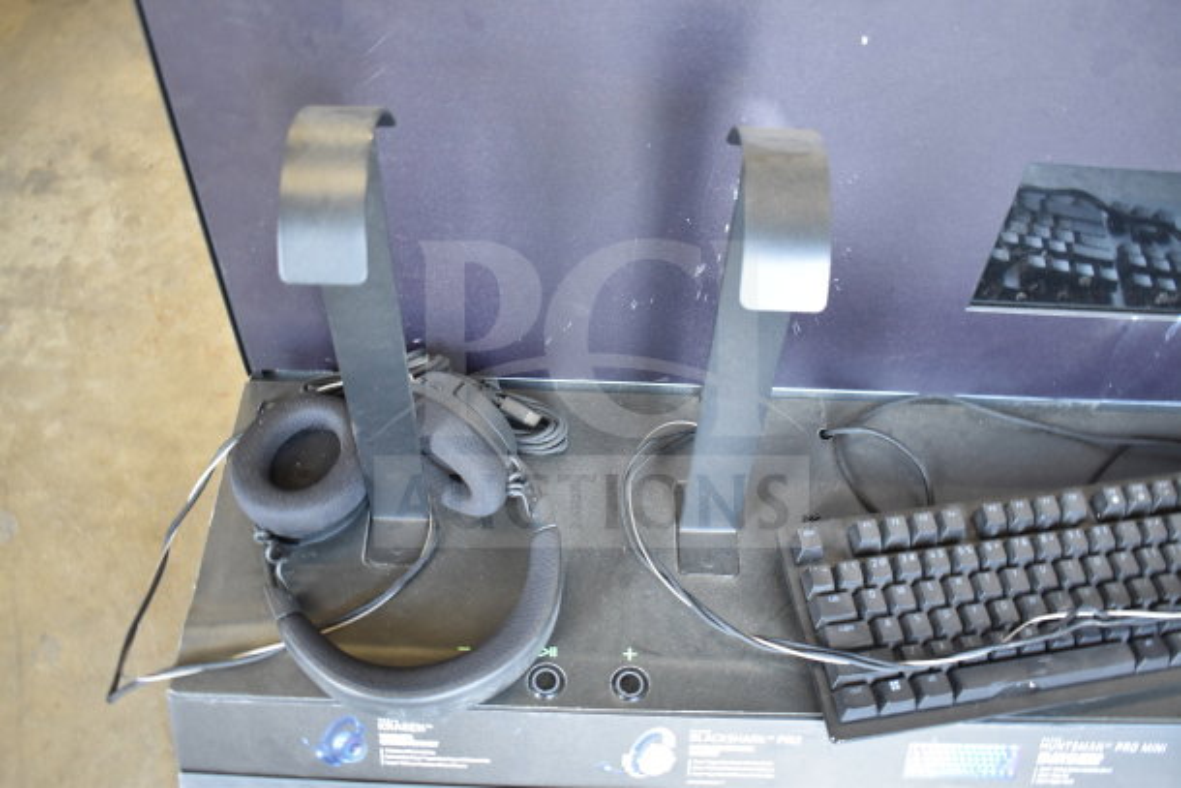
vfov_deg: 40.0
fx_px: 1083
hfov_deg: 57.2
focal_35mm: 33
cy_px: 394
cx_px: 590
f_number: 3.8
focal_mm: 22
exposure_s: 1/40
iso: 1250
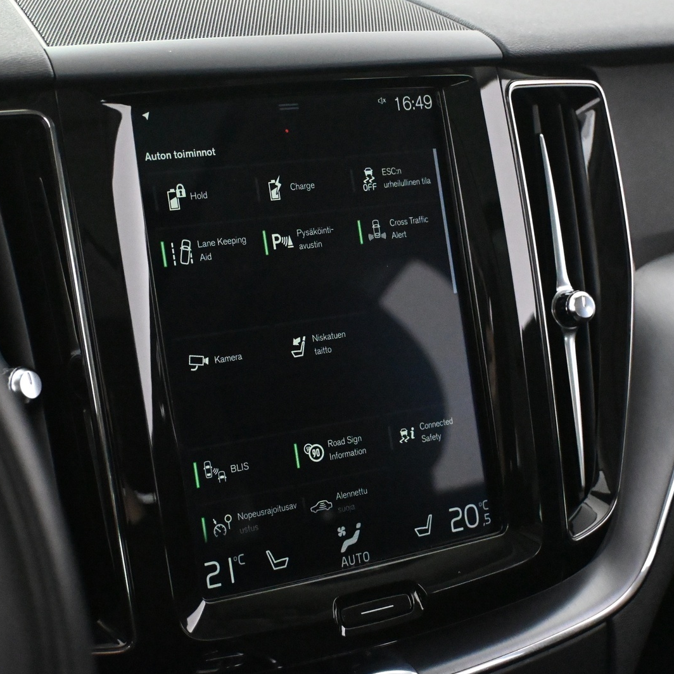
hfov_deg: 26.1
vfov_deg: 26.1
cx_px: 314
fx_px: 1454
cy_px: 340
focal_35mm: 66
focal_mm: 34
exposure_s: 1/60
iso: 10000
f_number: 5
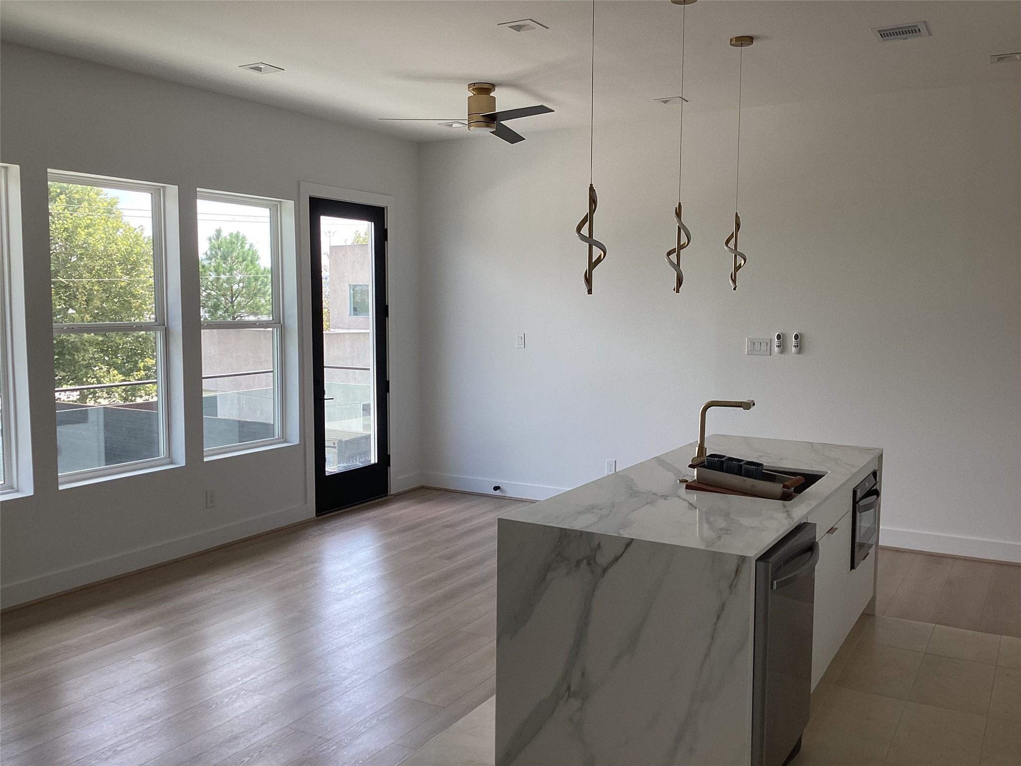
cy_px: 383
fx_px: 914
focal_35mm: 31
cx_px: 510
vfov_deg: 45.4
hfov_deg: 58.4
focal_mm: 3.3
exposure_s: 1/120
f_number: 2.4
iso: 32
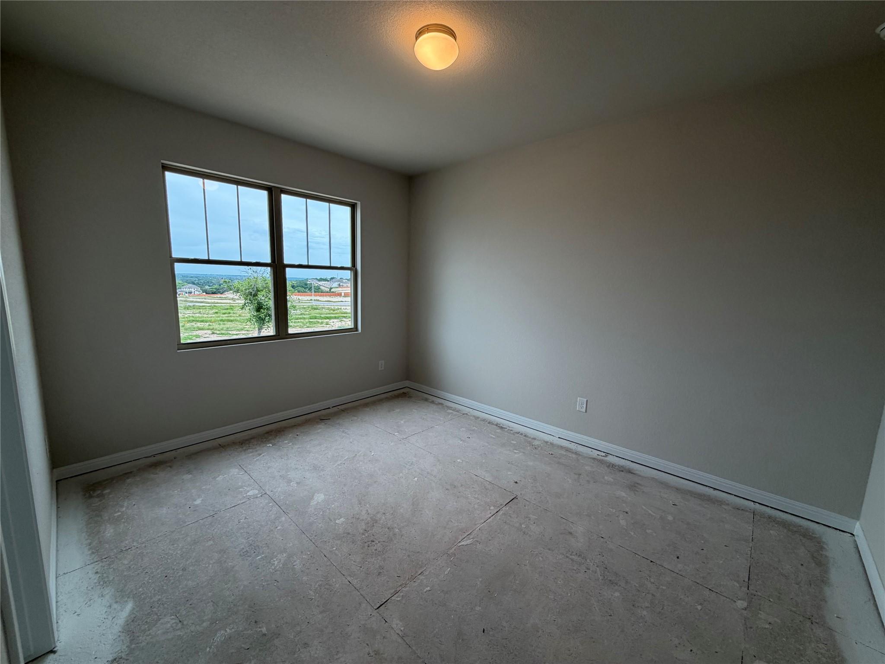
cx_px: 442
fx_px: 358
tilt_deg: -8.1
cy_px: 332
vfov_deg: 85.7
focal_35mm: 14
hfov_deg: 102.1
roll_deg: -2.0
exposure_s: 1/120
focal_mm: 2.22
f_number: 2.2
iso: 64
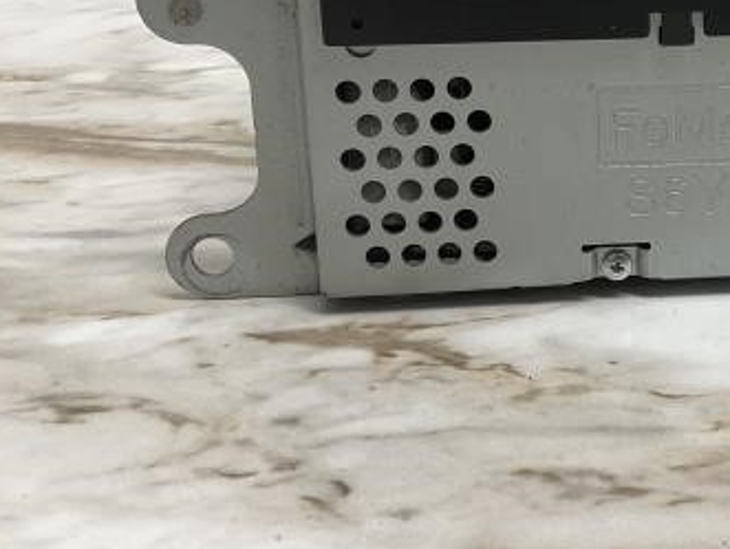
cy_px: -18
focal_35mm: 70
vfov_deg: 20.3
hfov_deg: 25.8
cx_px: 790
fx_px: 1478
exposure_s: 1/322
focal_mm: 3
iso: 25
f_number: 1.8
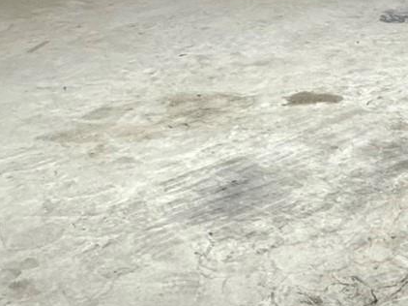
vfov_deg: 18.3
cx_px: 447
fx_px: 801
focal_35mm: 68
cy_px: -195
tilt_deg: -0.3
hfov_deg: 26.4
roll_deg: -0.4
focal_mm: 2.22
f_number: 2.2
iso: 400
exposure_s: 1/60
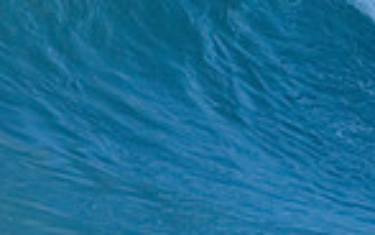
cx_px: 545
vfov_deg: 0.5
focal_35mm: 2439
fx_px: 24936
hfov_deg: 0.9
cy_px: -42
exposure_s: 1/2000
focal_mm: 500
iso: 450
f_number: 5.6
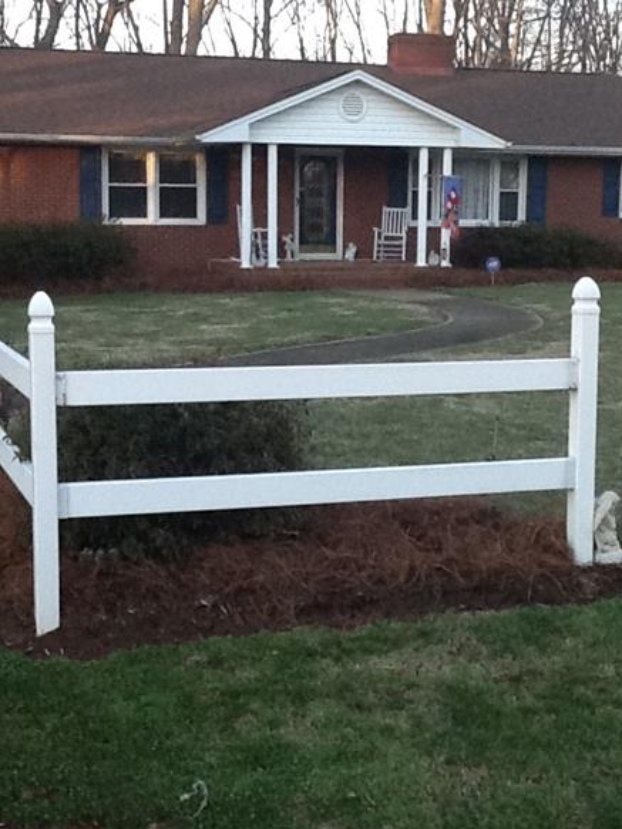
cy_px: 387
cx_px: 319
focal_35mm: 58
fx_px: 1390
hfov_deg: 25.2
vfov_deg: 33.2
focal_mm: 2.03
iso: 80
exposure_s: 1/120
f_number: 2.4
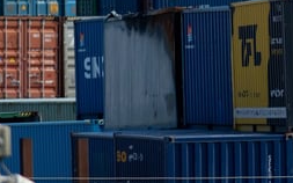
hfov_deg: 3.6
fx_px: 4638
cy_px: -61
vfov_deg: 2.3
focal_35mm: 581
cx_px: 566
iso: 64
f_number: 5
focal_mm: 120
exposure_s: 1/400
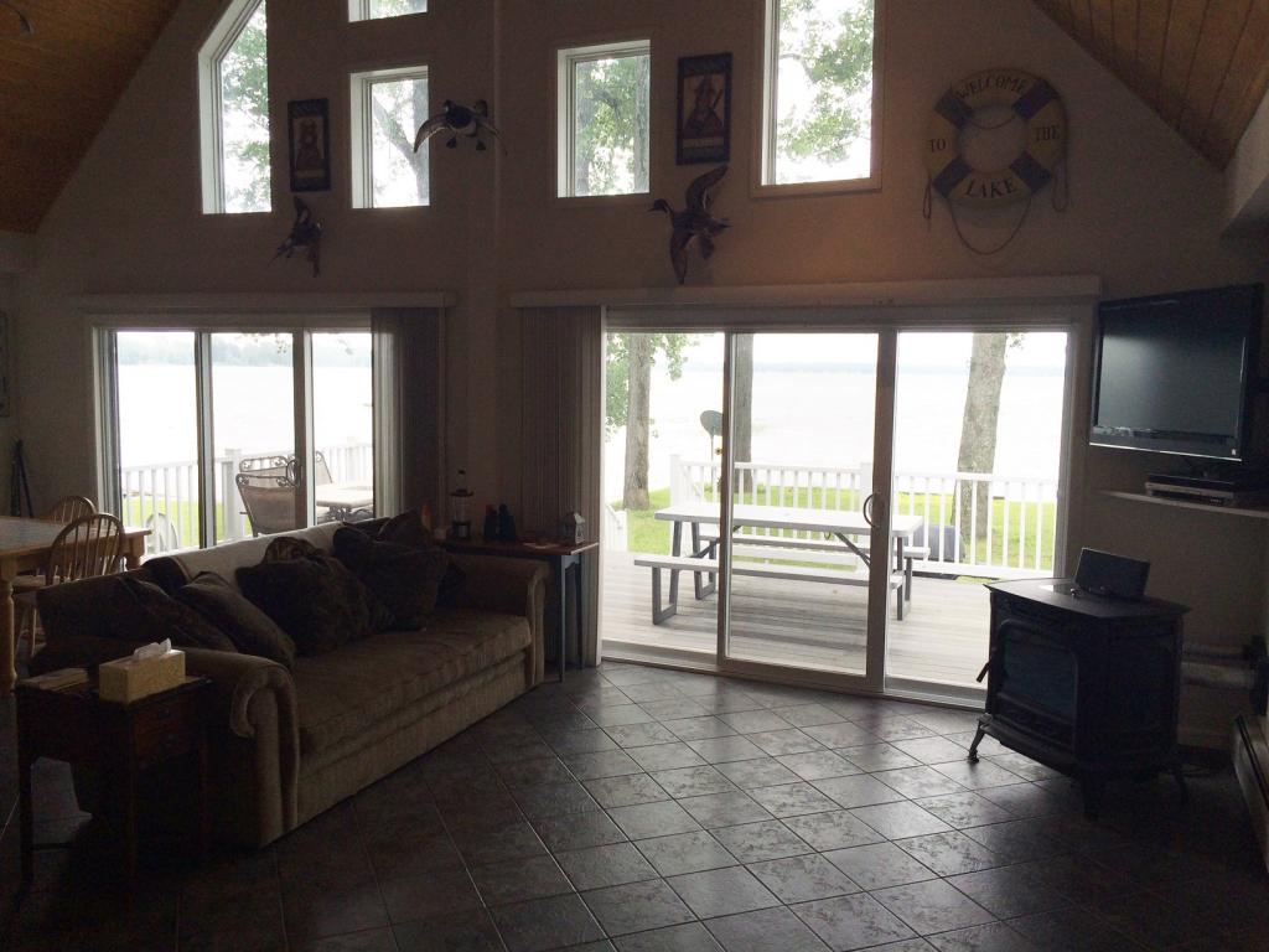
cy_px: 476
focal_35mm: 30
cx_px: 634
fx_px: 1100
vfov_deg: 46.8
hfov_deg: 60.0
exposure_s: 1/297
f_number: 2.2
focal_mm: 4.12
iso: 32
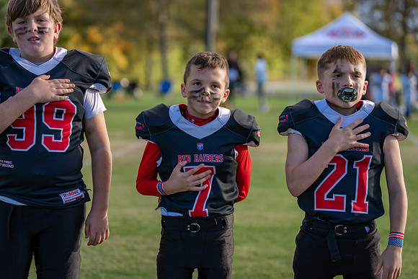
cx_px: 209
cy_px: 140
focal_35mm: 103
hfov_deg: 19.8
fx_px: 1199
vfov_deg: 13.3
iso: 100
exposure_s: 1/640
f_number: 2.8
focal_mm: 99
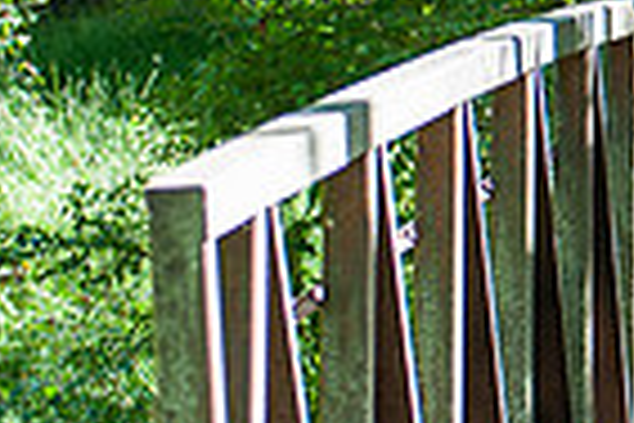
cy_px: 45
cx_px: 1178
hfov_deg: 5.8
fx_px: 6146
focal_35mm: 349
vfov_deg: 3.9
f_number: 3.2
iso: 160
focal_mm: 80
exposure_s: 1/160
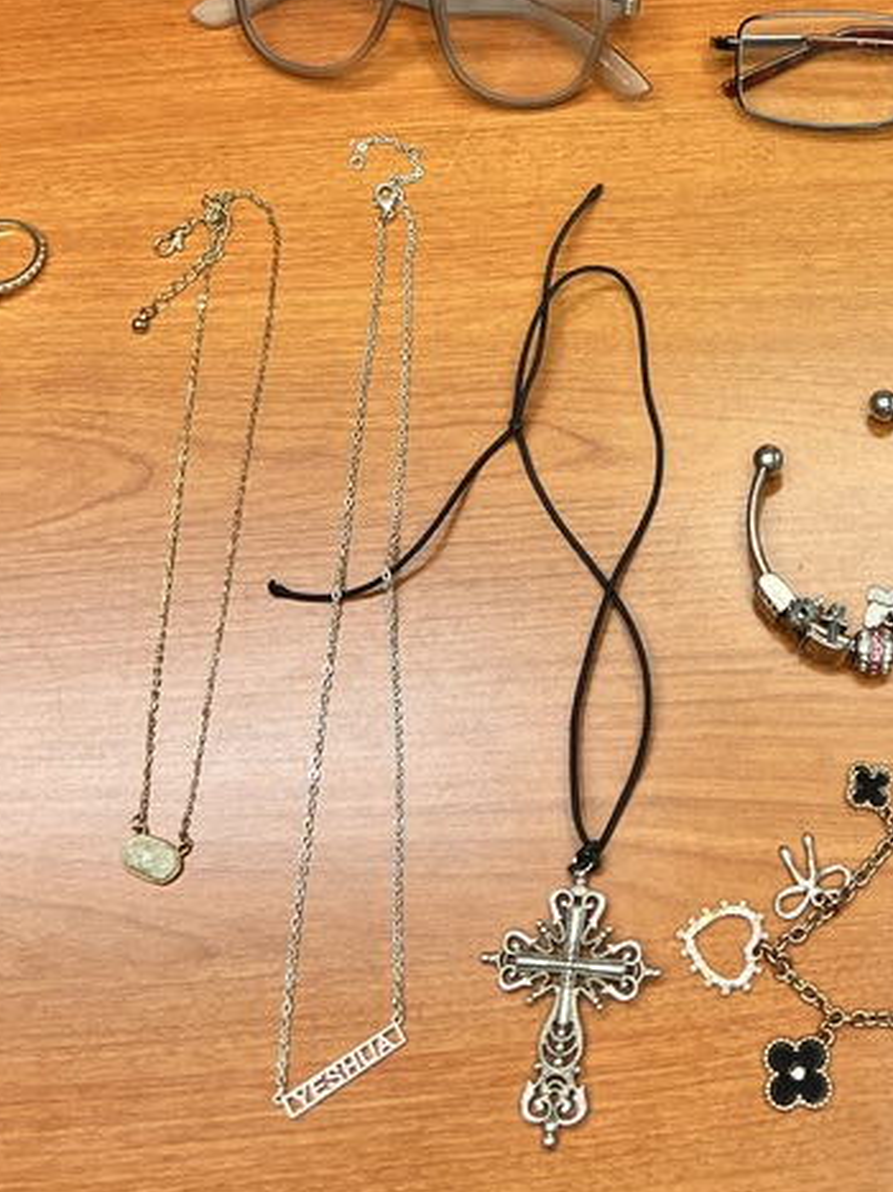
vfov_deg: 32.4
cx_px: 735
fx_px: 1961
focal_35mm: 57
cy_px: 163
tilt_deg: -59.3
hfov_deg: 25.1
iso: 100
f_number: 1.5
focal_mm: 5.7
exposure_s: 1/120
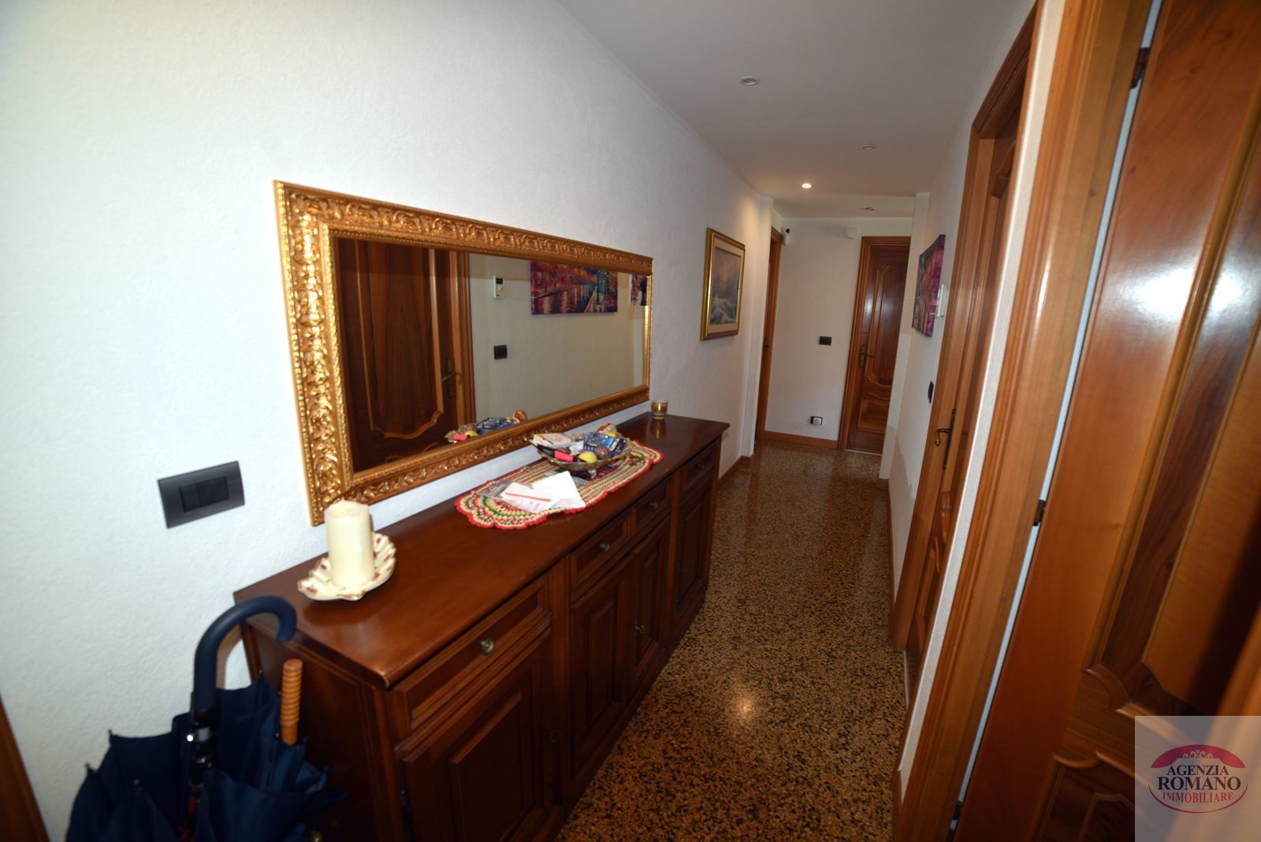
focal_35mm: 14
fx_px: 491
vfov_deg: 81.3
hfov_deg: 104.2
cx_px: 630
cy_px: 421
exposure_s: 1/60
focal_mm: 14
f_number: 4
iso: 400
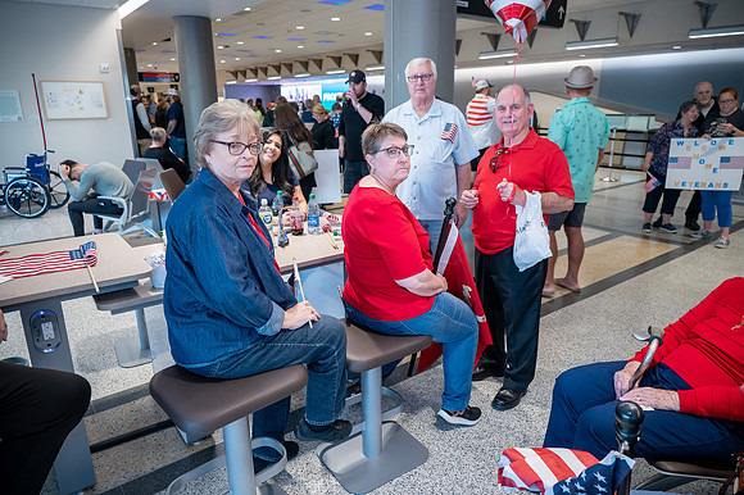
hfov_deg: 73.8
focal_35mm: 24
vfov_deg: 53.1
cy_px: 248
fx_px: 496
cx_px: 372
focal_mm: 24
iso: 450
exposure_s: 1/40
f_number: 4
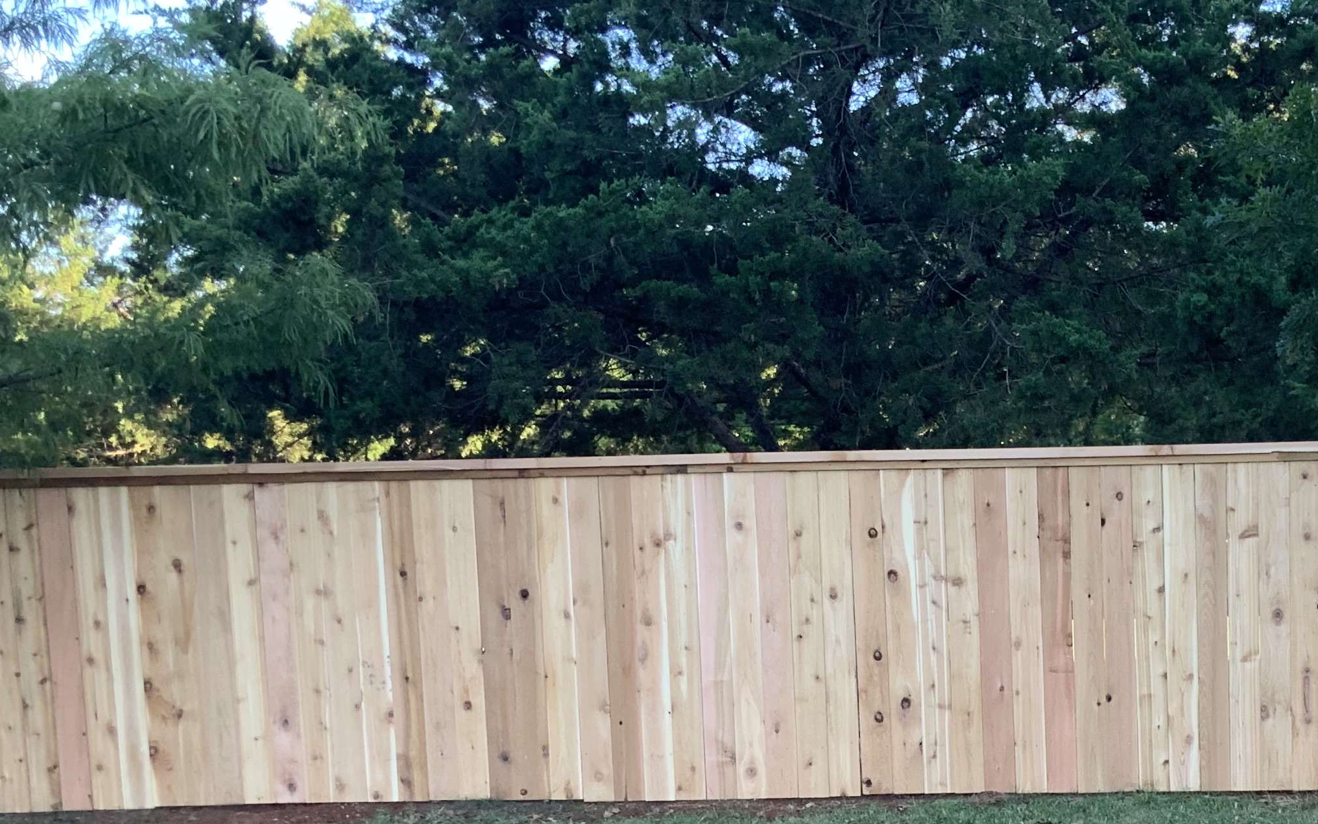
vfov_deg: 20.9
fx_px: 2191
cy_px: 714
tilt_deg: -2.9
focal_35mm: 61
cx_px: 1070
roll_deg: +1.9
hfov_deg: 32.5
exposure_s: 1/122
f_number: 1.8
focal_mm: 3
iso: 50
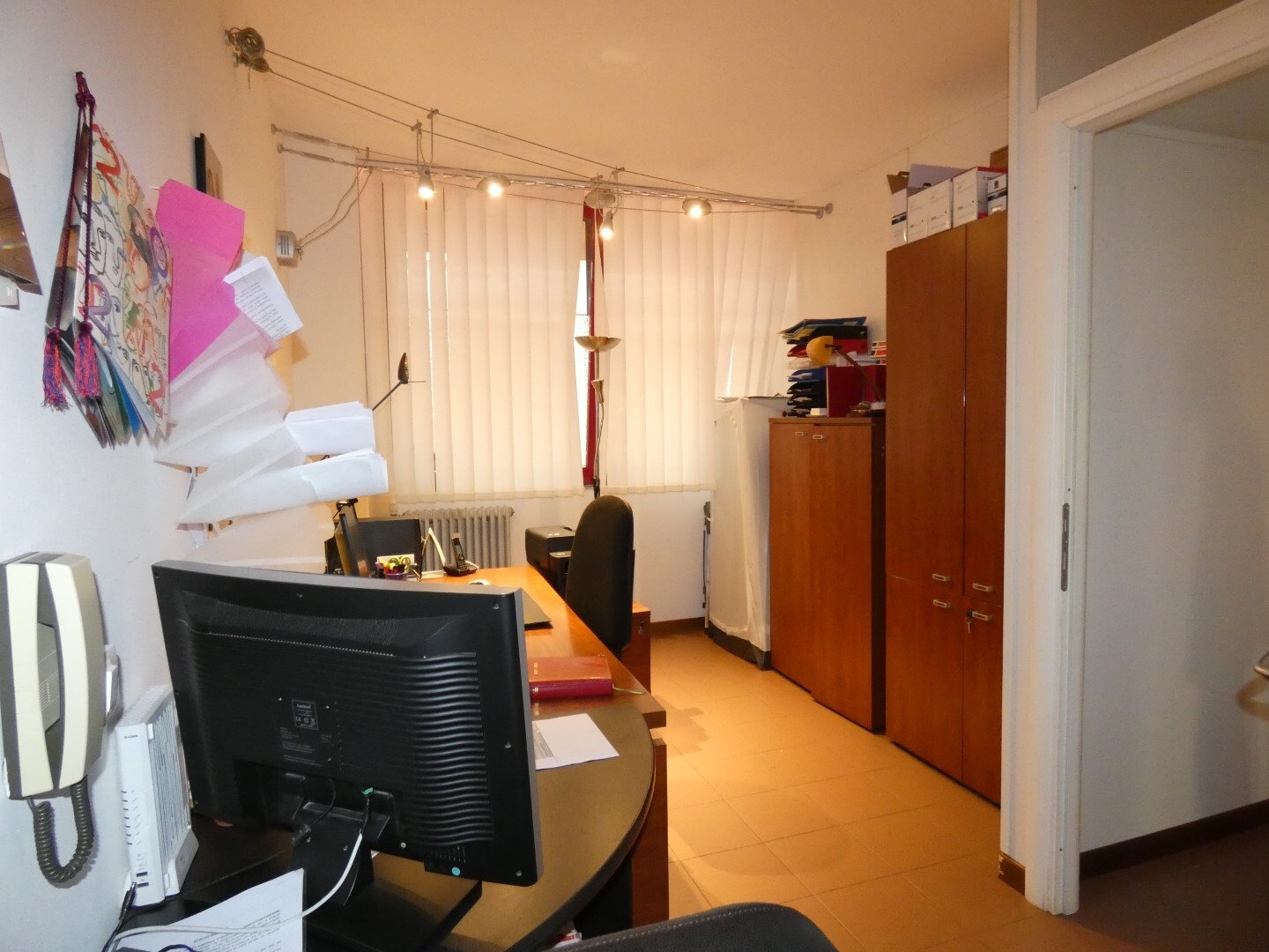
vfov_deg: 66.0
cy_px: 476
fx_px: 733
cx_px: 634
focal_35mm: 20
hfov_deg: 81.7
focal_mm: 3.6
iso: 800
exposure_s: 1/60
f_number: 2.8
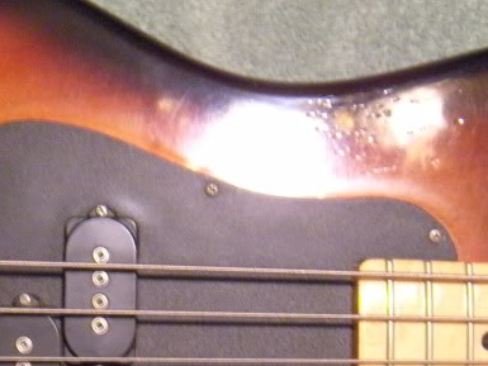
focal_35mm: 93
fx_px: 1311
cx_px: 174
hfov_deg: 21.0
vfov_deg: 15.7
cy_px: 327
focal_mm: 5.9
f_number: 3.8
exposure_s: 1/9.5
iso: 400
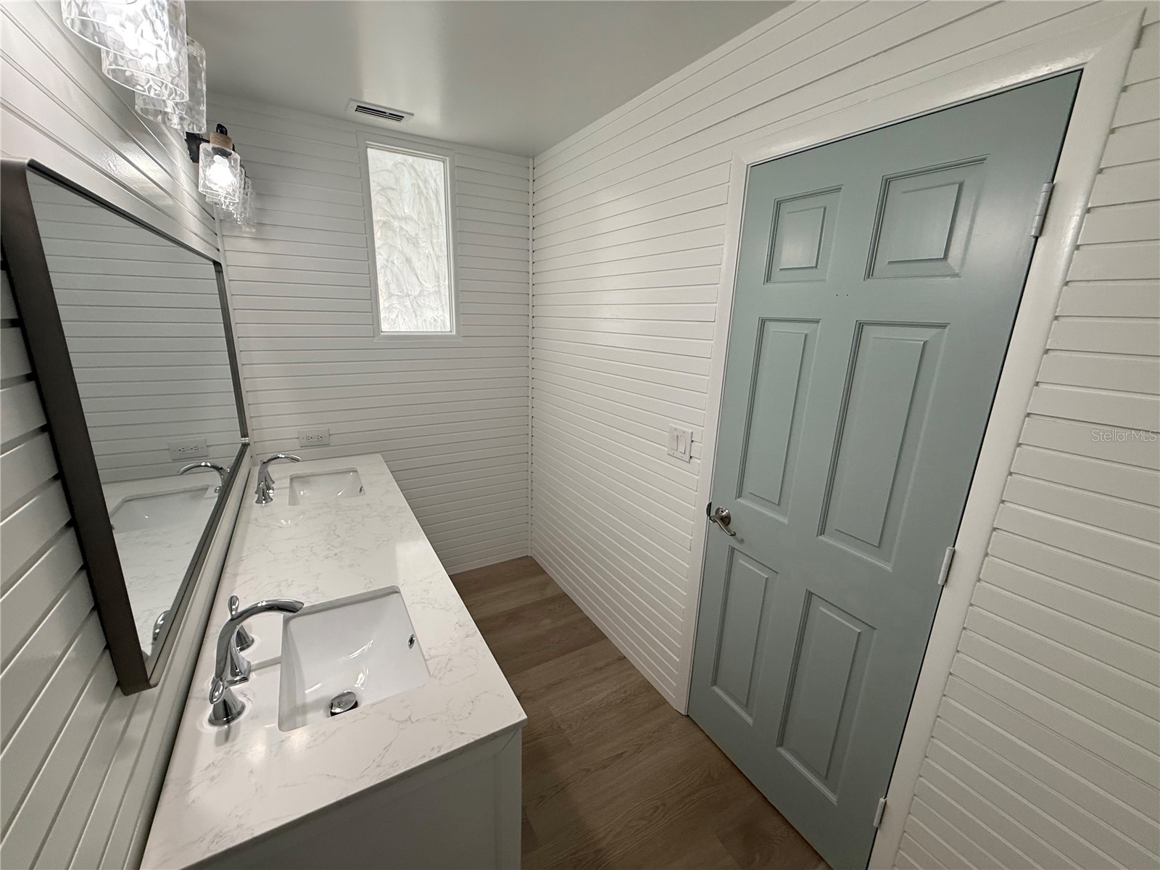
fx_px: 469
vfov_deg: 85.7
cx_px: 580
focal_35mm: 14
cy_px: 435
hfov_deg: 102.1
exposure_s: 1/120
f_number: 2.2
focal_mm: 2.22
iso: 160
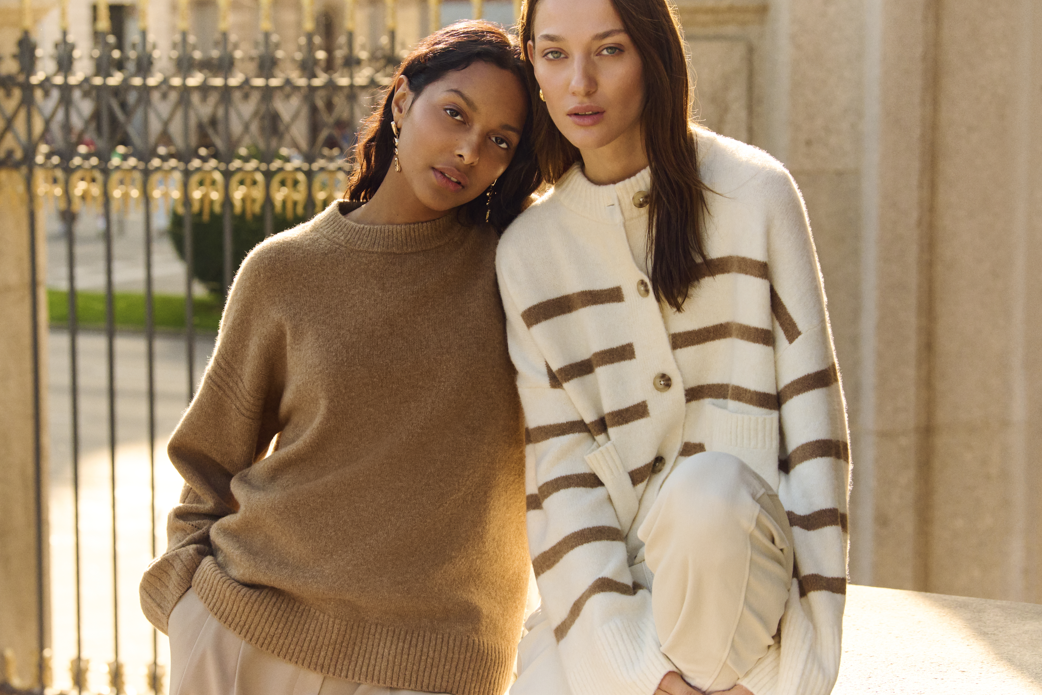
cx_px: 456
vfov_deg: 14.4
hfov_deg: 21.4
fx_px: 2750
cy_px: 337
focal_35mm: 95
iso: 1250
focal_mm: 82
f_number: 5
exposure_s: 1/3200
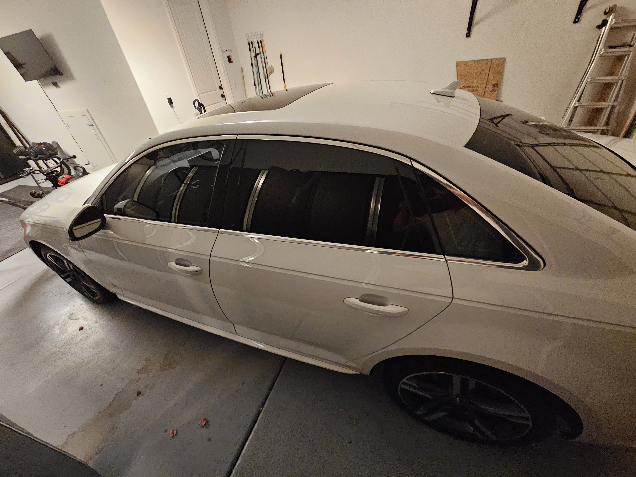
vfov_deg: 89.9
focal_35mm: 13
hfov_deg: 106.2
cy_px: 238
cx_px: 318
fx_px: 239
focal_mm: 2.2
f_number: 2.2
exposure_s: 1/24
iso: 2000
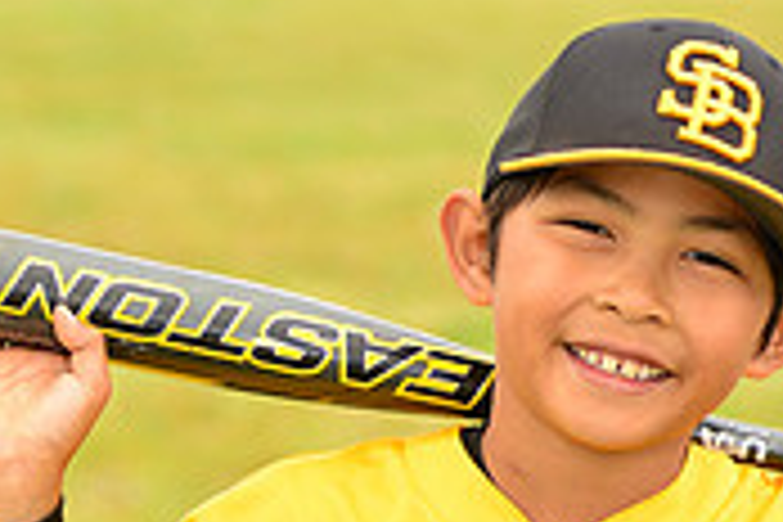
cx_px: 472
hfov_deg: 4.9
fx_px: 9069
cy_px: 655
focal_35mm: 417
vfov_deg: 3.3
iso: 125
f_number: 6.3
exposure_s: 1/250
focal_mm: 125
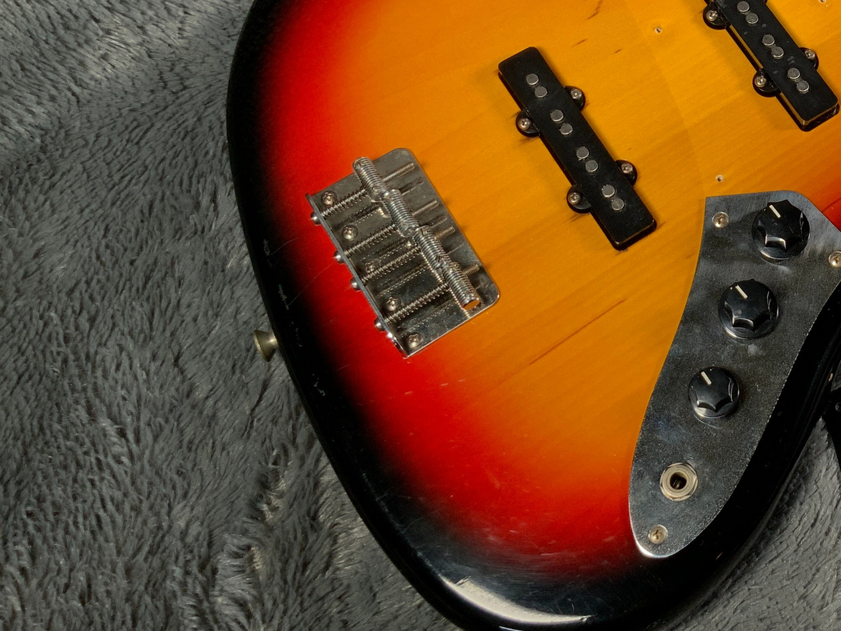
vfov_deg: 24.9
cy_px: 153
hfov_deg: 31.1
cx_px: 817
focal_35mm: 58
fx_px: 1409
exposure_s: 1/104
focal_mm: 3
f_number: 1.8
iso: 32
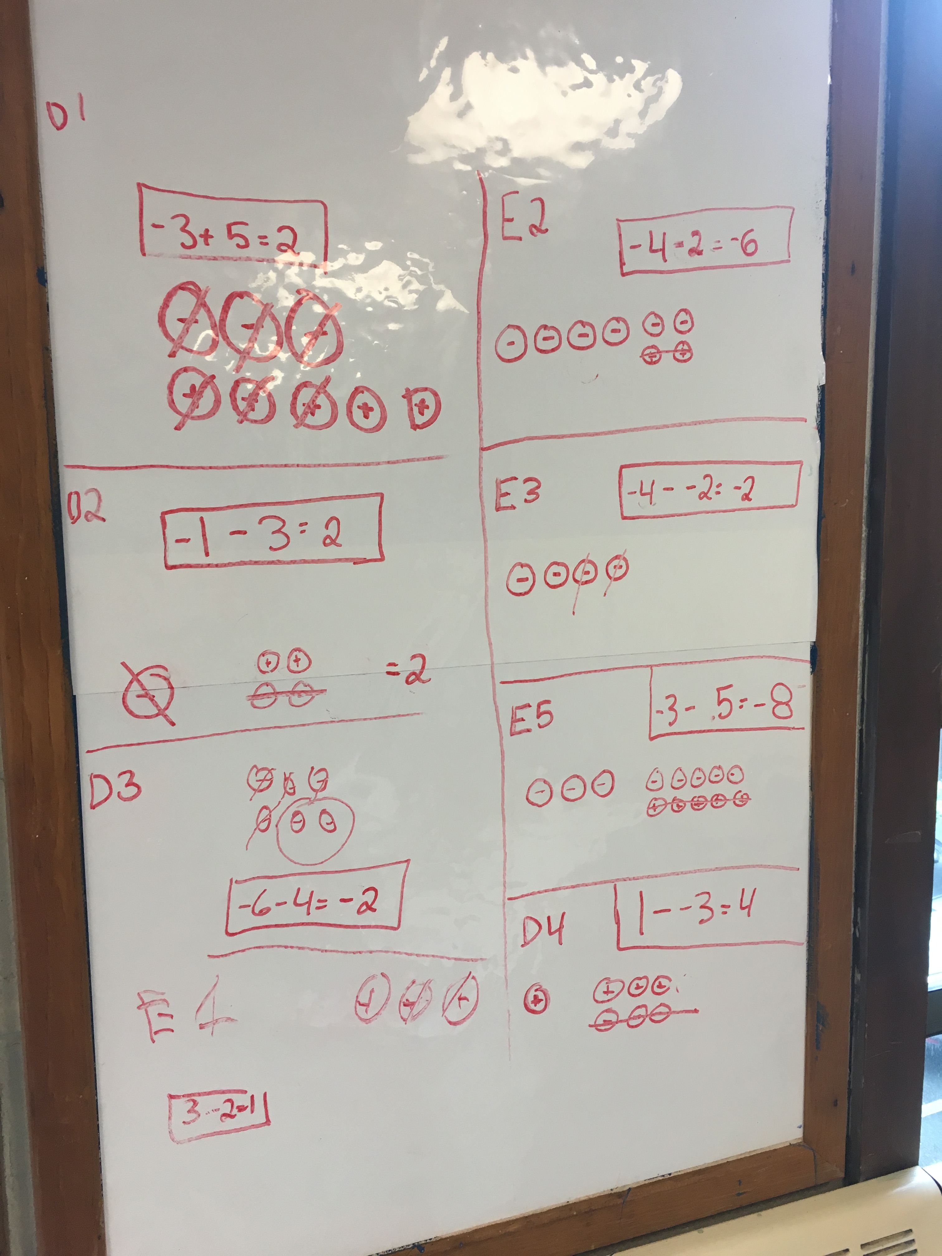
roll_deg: +0.3
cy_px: 628
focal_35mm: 29
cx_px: 471
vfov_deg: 61.7
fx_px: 1052
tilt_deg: -7.2
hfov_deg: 48.2
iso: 64
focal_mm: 4.15
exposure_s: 1/30
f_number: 2.2
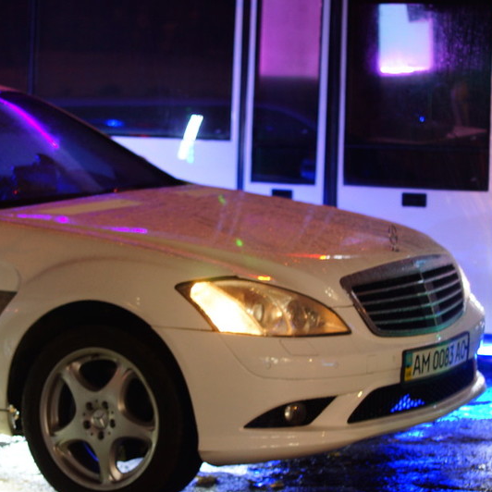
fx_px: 1994
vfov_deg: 14.1
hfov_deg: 14.1
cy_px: 298
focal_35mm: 124
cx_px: 223
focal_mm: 50
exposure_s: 1/6
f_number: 1.4
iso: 200
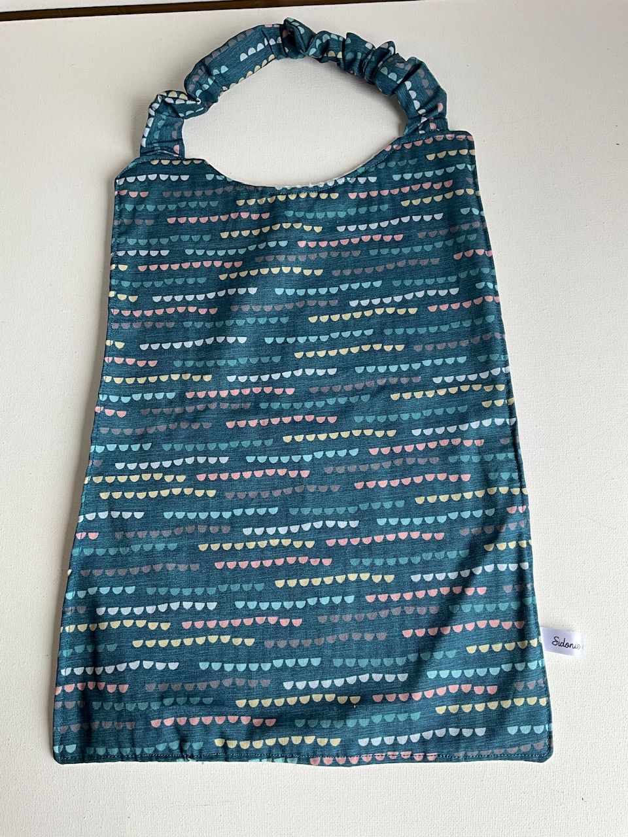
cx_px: 314
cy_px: 418
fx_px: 701
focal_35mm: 29
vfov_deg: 61.7
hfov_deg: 48.2
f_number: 1.8
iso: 20
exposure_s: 1/206
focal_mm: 3
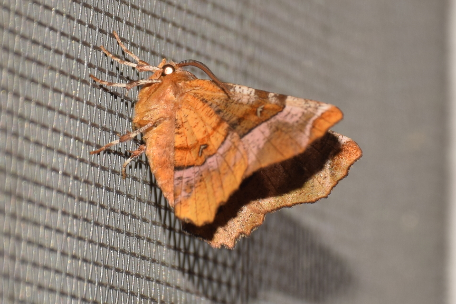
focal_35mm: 210
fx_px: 2660
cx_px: 228
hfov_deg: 9.8
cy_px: 152
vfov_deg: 6.5
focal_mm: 140
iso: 100
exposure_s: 1/160
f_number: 13
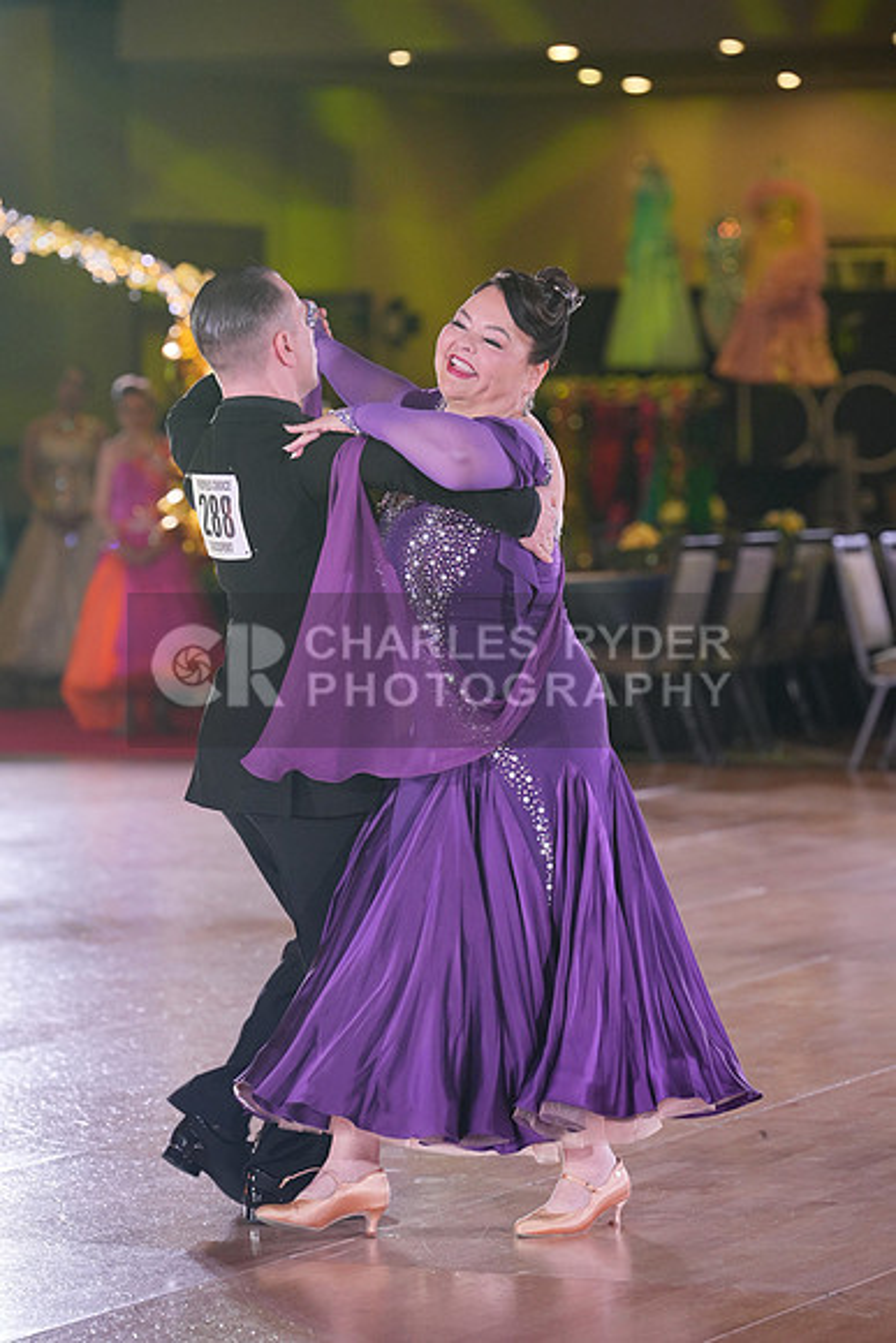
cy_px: 672
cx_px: 448
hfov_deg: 9.2
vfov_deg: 13.7
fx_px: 5596
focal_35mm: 150
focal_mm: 150
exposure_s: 1/400
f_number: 4
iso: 2000
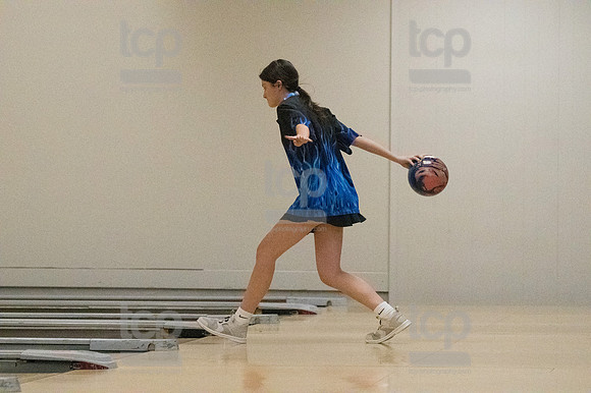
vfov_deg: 7.6
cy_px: 196
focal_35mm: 180
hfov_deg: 11.4
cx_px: 296
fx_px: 2953
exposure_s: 1/1250
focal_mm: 120
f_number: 4
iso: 10000
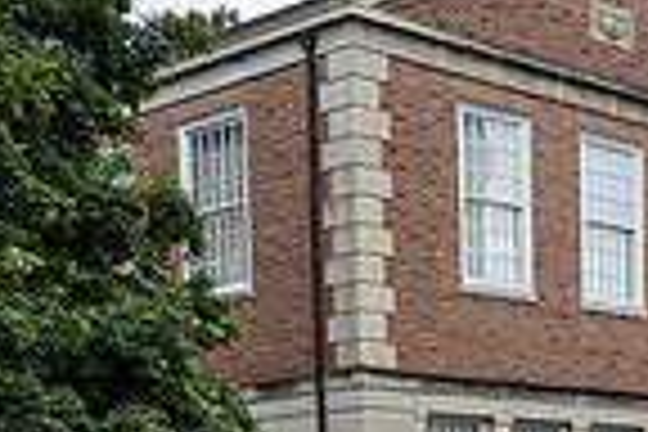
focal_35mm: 97
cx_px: 482
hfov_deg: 20.9
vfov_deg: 12.6
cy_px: 830
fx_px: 1746
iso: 1000
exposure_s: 1/1600
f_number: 4
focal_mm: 24
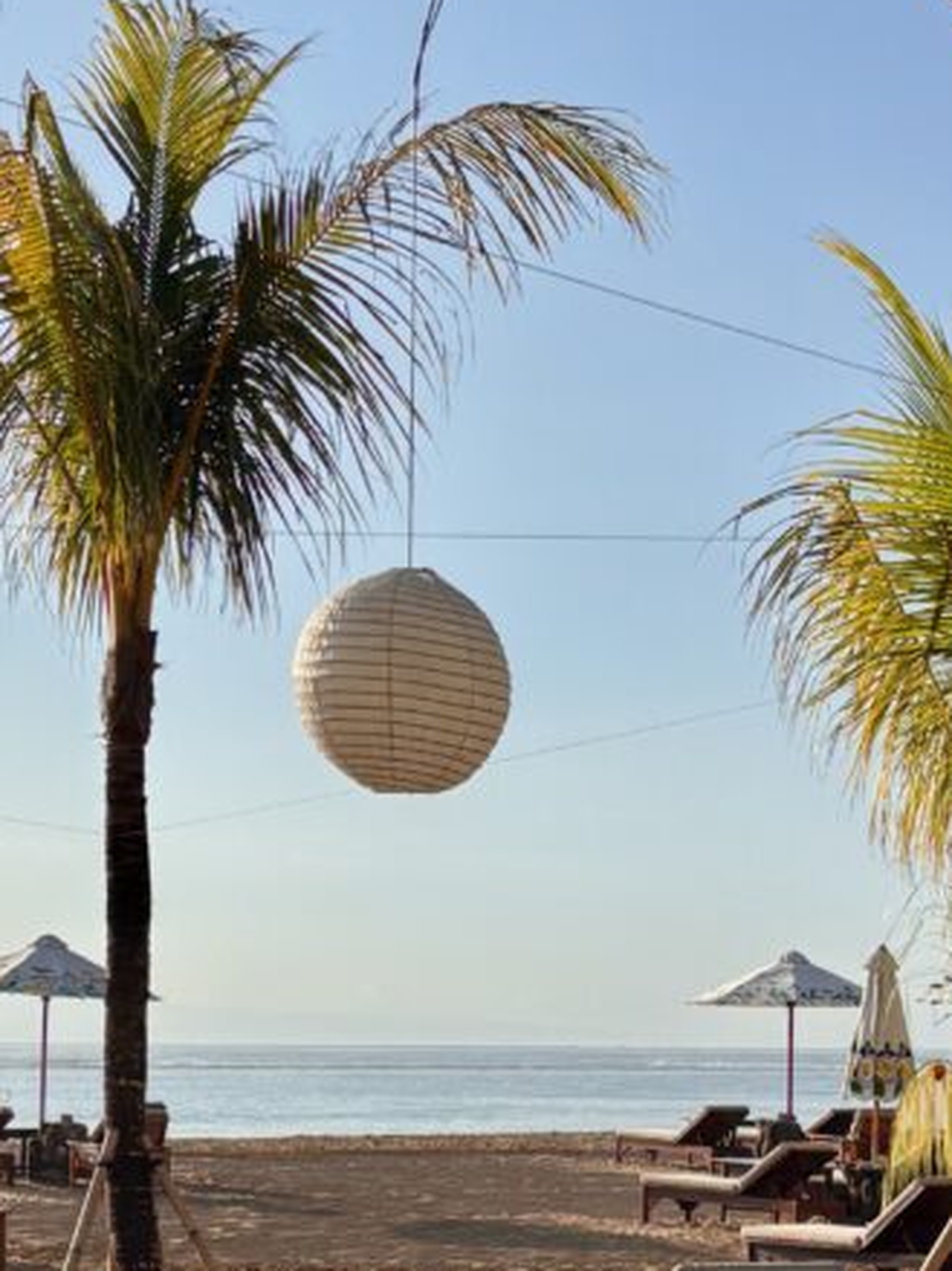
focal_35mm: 79
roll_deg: -0.6
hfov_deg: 18.6
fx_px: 2898
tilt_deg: +0.6
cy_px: 1015
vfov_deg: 24.3
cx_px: 313
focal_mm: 5.96
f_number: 1.6
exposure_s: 1/5348
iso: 50
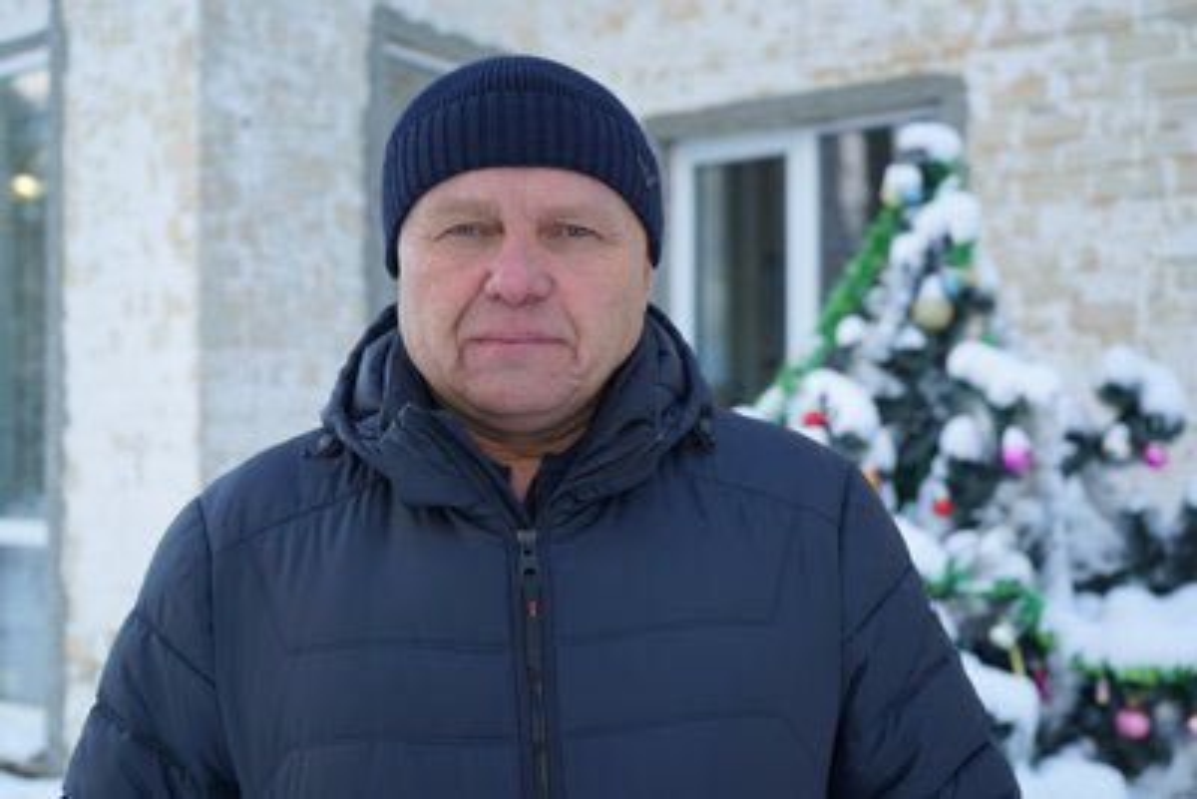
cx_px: 598
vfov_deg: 32.7
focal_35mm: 41
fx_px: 1364
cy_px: 400
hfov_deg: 47.4
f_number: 4
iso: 200
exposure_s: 1/160
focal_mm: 41
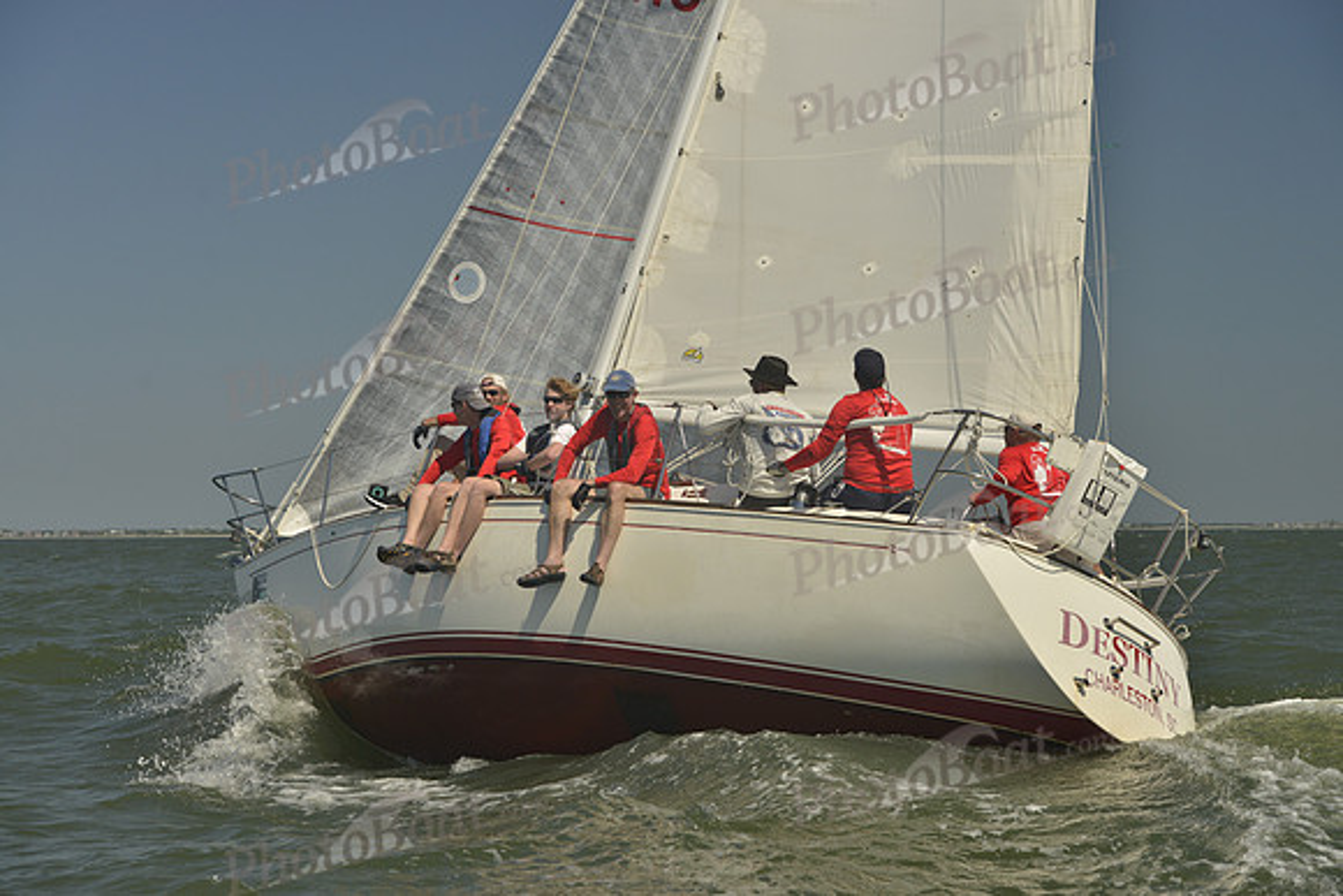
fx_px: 2612
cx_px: 672
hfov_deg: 28.8
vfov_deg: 19.5
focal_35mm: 70
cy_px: 448
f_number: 8
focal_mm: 70
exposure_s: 1/1000
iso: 280
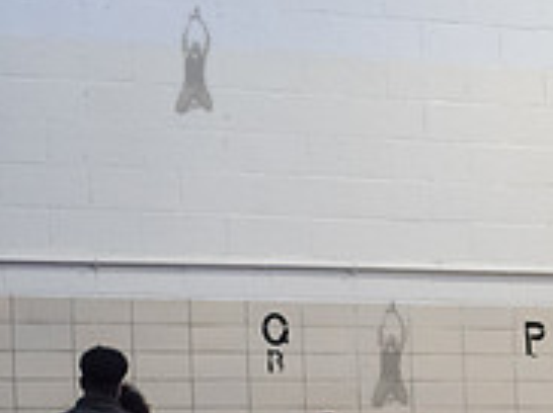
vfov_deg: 6.8
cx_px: 781
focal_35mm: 215
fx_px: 3430
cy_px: 500
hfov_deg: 9.0
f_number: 3.2
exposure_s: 1/400
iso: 8000
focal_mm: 70
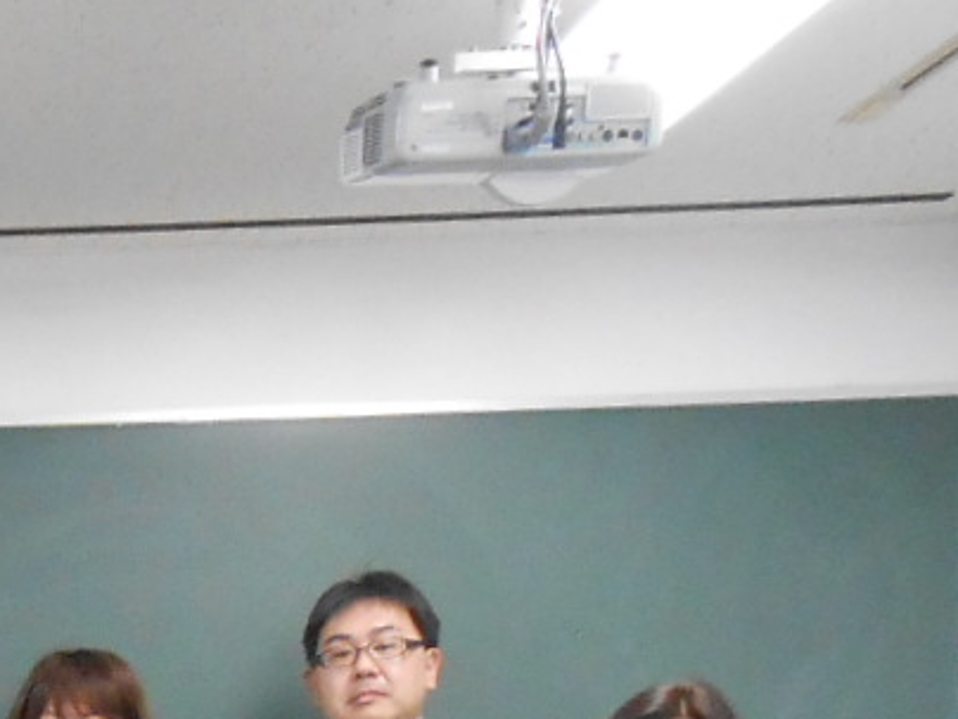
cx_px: -517
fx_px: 2851
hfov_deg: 17.1
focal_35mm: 103
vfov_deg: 12.7
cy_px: 1419
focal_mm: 4.6
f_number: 3.5
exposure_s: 1/20
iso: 400
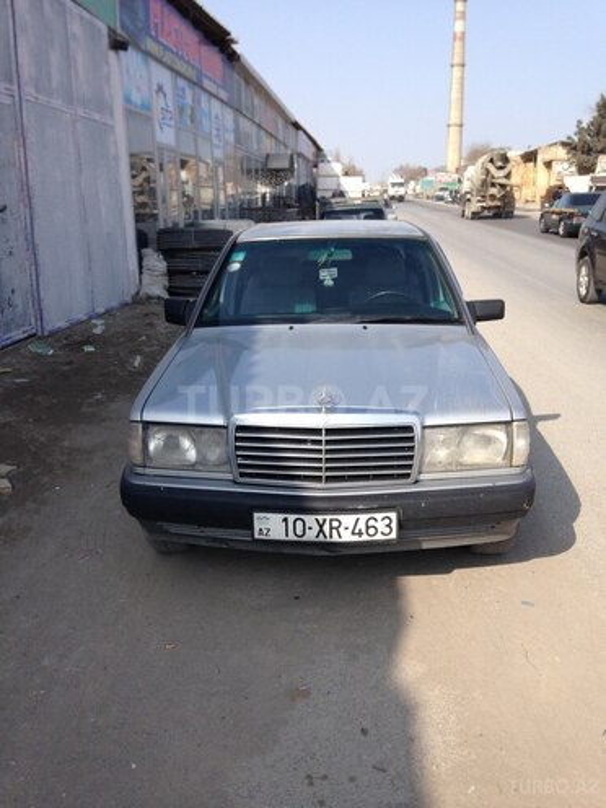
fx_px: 770
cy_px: 404
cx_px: 303
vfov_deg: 55.4
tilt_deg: -14.5
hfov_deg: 42.9
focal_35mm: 33
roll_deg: +0.8
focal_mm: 4.12
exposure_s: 1/1178
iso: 50
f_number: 2.4
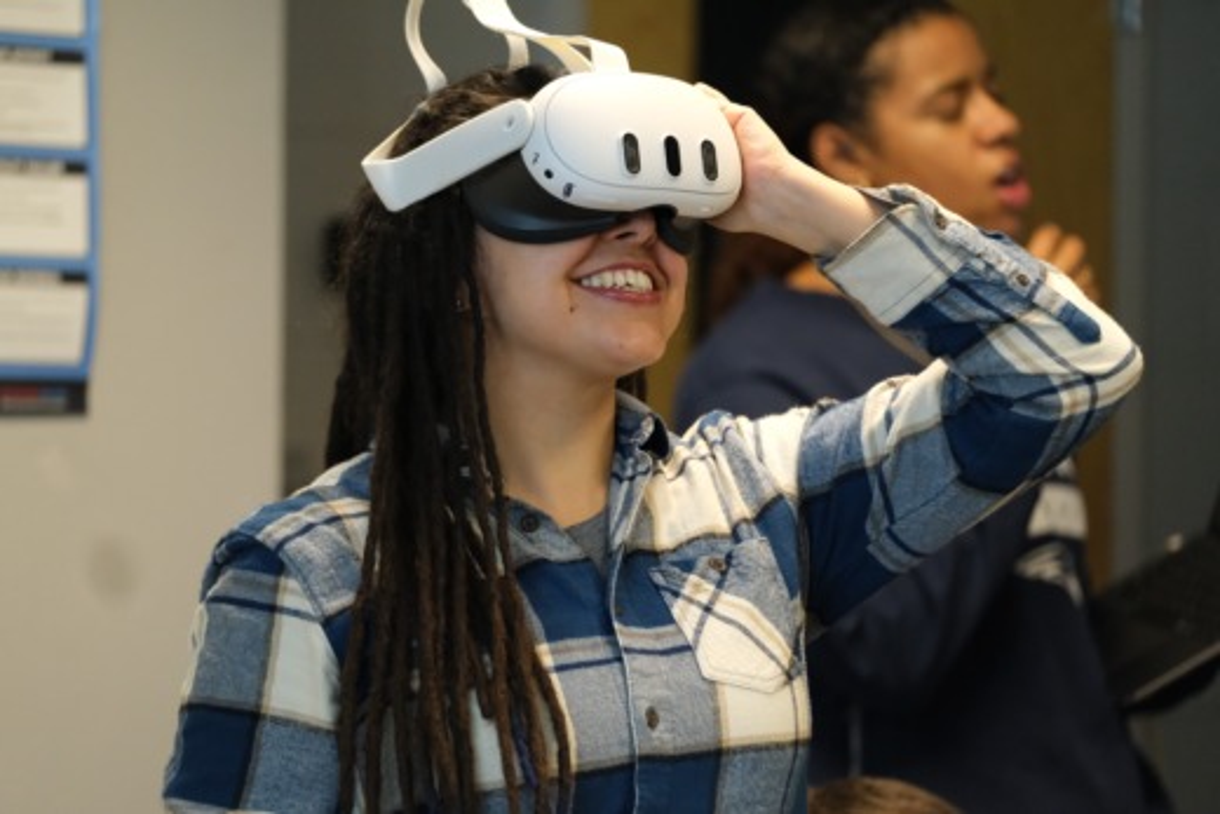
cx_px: 610
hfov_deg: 9.8
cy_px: 407
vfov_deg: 6.5
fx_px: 7118
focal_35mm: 210
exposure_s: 1/250
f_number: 2.8
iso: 3200
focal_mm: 140
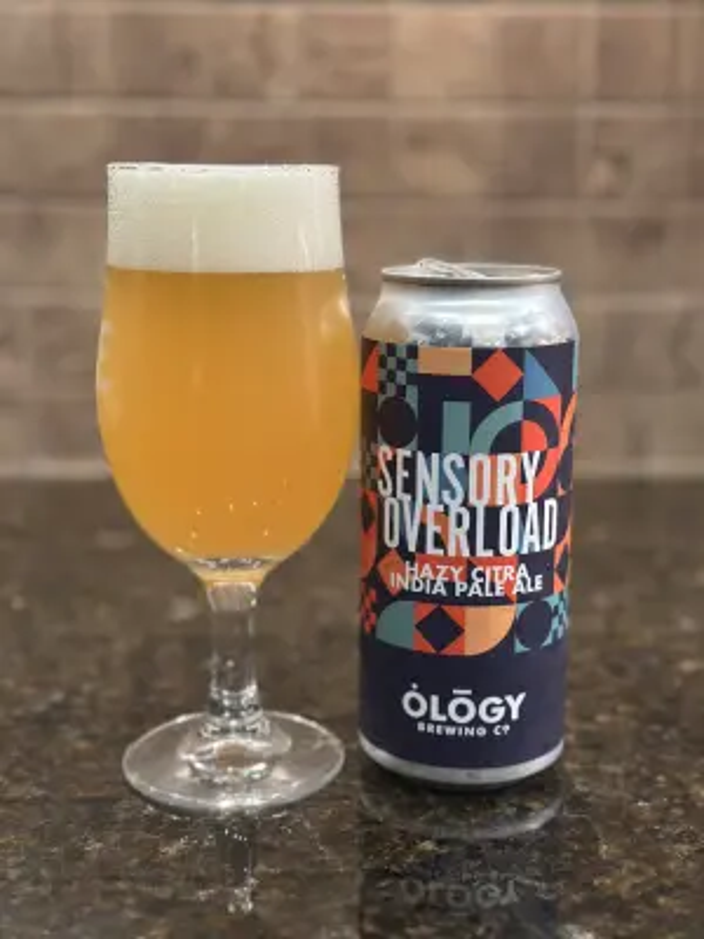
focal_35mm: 48
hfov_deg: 30.3
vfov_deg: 39.7
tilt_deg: -11.3
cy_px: 470
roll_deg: +0.1
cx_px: 352
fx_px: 1302
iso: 400
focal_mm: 6.86
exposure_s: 1/40
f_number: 1.78
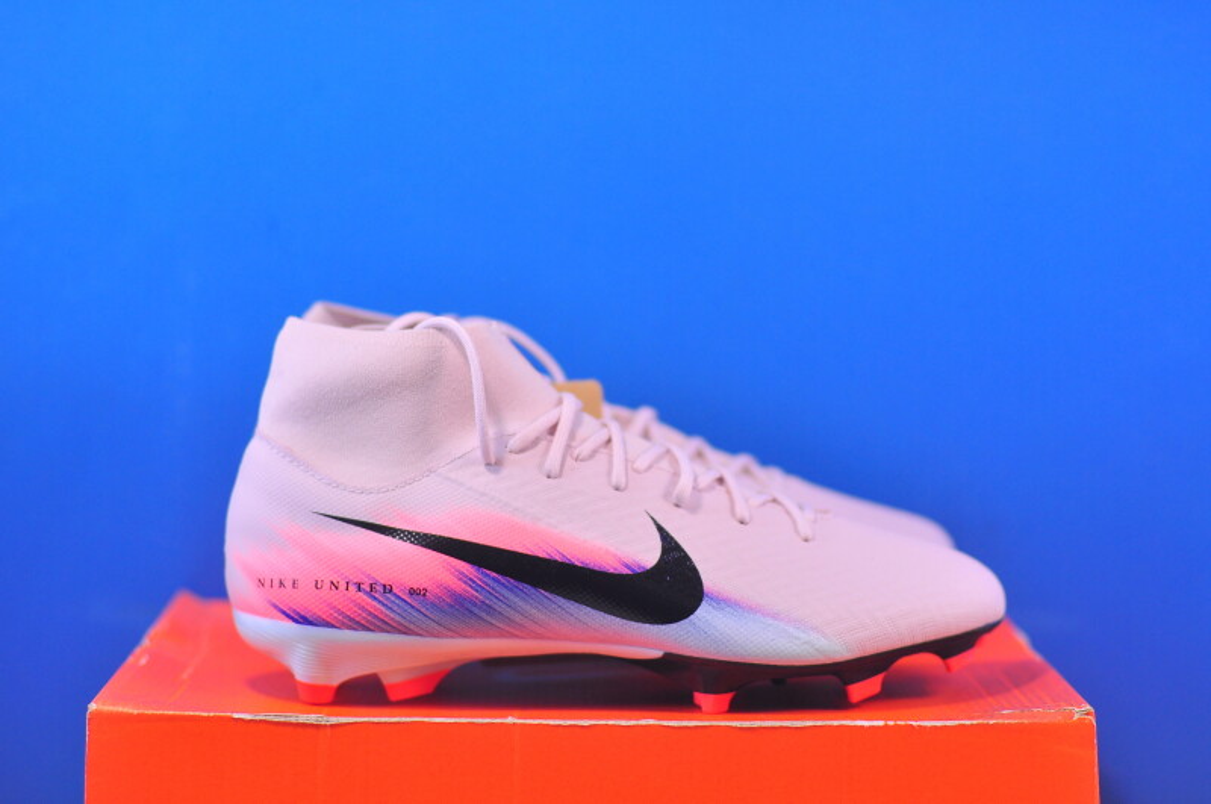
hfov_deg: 27.0
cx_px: 606
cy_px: 402
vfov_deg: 18.1
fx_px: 2519
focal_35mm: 75
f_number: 2.2
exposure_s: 1/320
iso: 250
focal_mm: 50
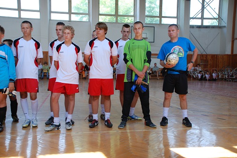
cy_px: 79
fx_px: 257
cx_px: 118
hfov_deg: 49.5
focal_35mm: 39
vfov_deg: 34.3
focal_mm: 26
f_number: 4
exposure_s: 1/60
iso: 200
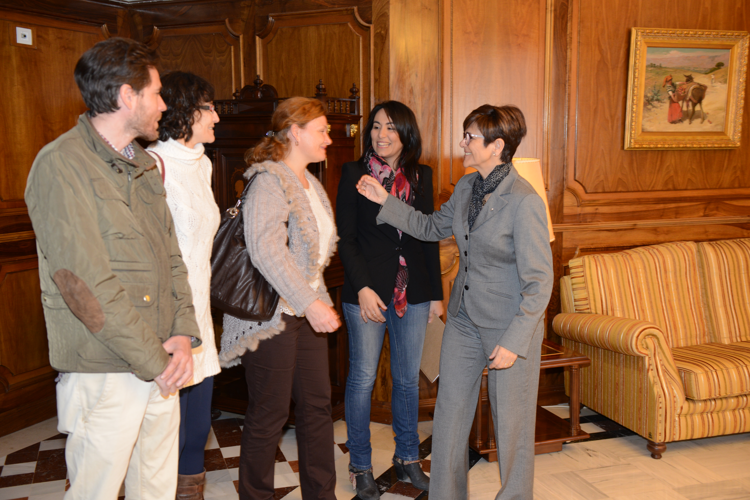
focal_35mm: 40
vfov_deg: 33.4
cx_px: 375
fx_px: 833
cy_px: 250
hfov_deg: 48.5
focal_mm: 40
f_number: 3.5
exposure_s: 1/60
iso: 800
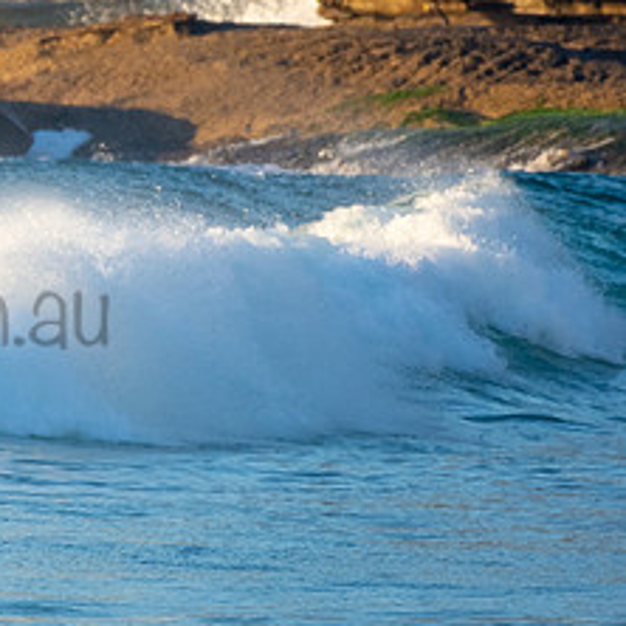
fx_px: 34127
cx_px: -189
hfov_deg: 1.1
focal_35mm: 1668
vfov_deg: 1.1
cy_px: 281
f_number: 5.6
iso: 640
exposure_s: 1/1000
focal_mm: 500
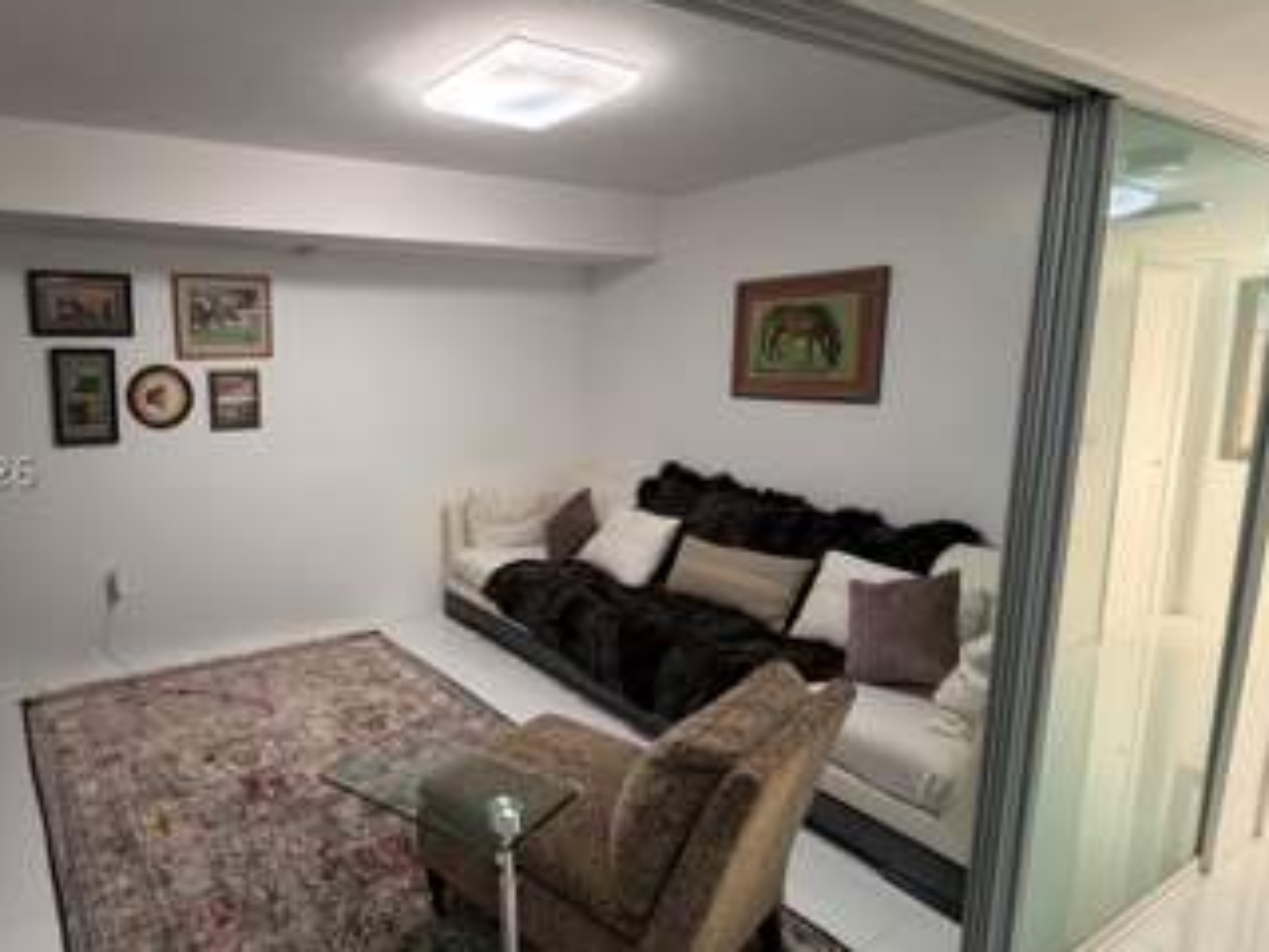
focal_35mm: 21
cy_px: 472
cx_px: 401
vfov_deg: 63.4
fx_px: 770
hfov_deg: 75.9
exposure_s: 1/60
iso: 250
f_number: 2.2
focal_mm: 2.22
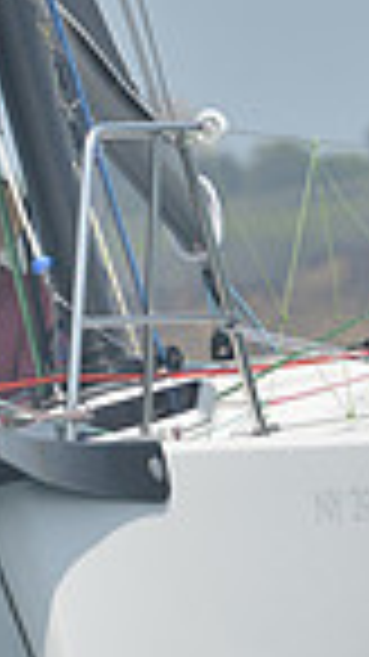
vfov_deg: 2.2
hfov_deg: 1.2
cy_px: 502
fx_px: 17362
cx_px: 198
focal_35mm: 997
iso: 280
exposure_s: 1/1000
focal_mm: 240
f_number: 8
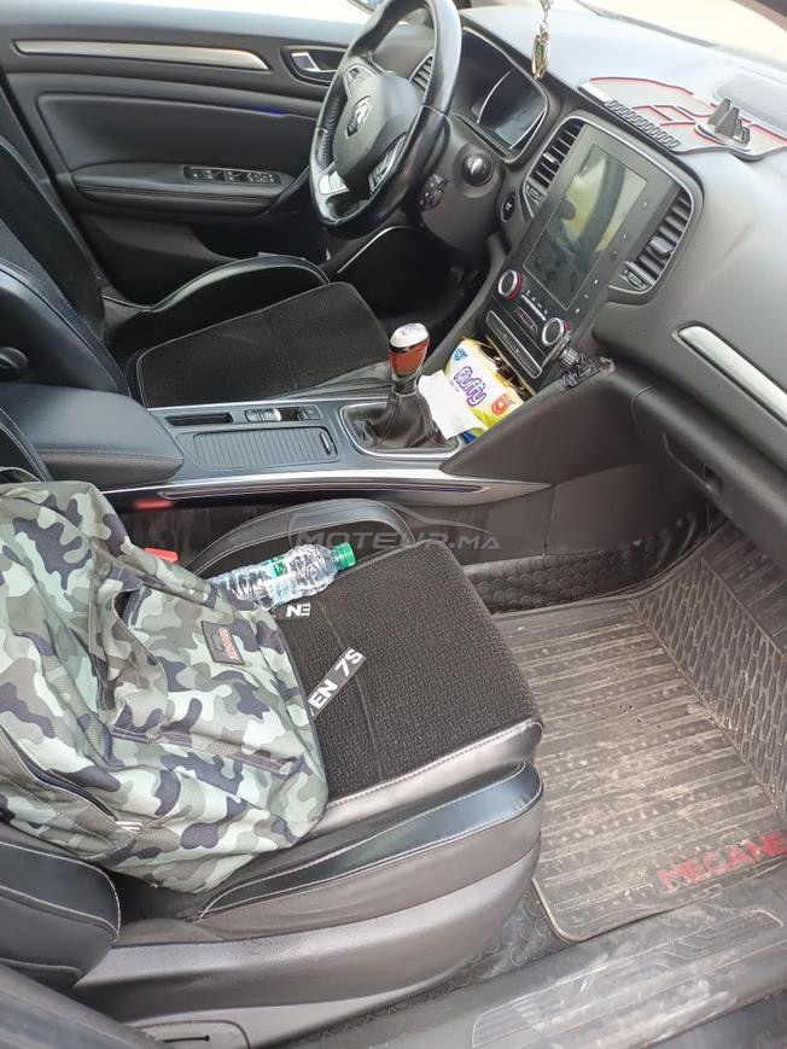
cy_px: 524
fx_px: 758
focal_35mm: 25
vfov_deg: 69.4
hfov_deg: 54.9
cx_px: 394
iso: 502
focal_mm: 4.71
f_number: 1.79
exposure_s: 1/50
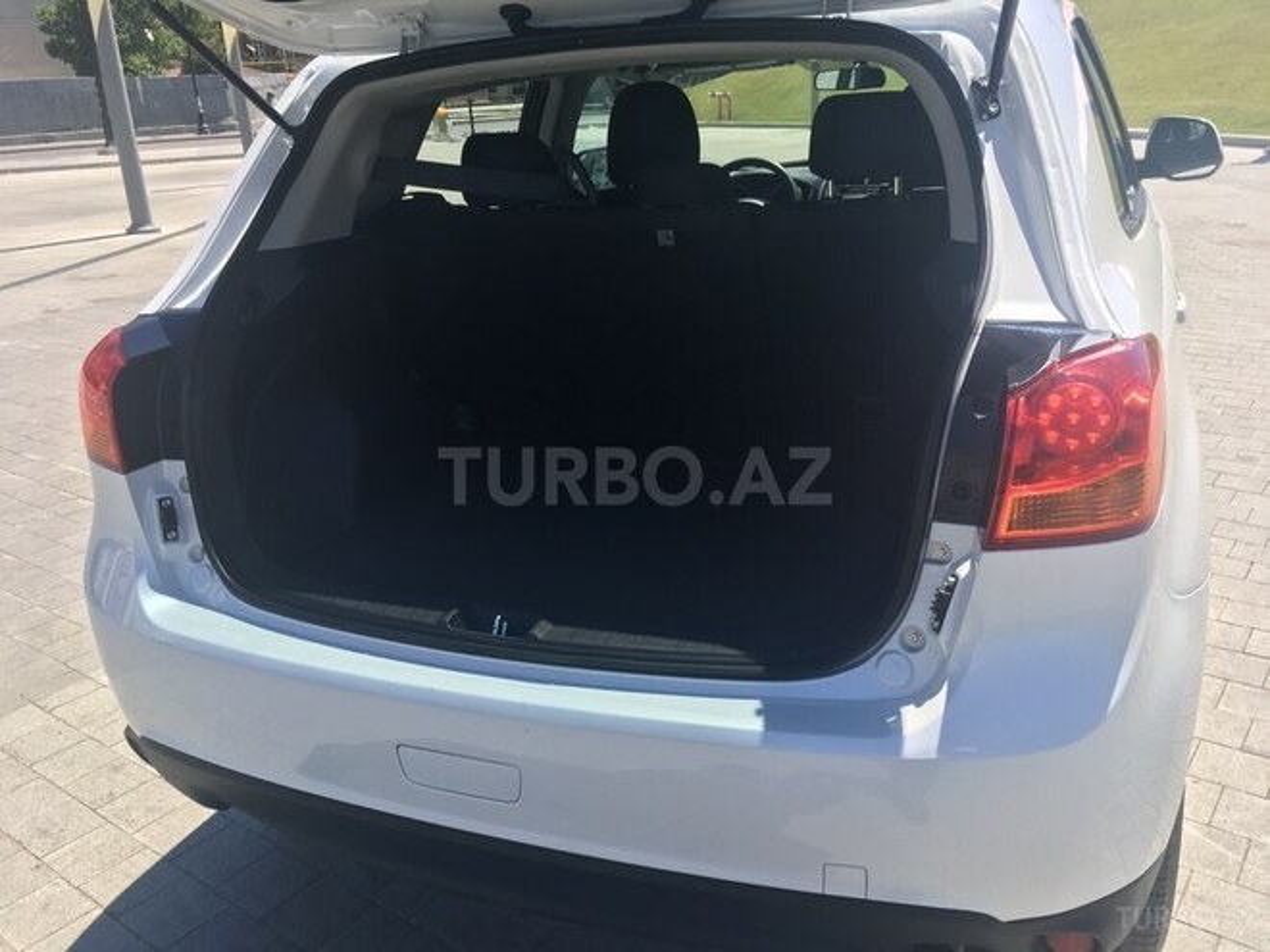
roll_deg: +2.7
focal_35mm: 29
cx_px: 635
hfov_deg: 61.7
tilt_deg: -22.2
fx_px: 1064
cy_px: 476
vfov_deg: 48.2
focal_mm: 4.15
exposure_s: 1/777
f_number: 2.2
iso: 25
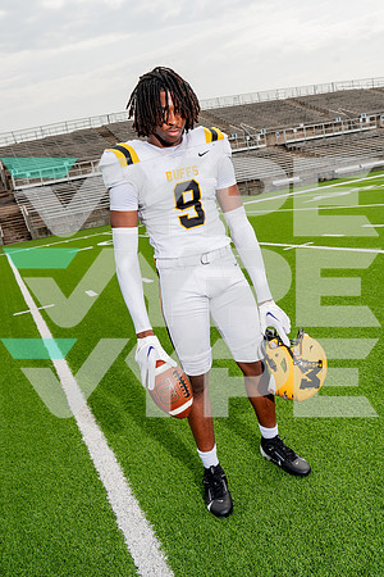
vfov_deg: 55.8
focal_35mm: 34
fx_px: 544
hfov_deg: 38.9
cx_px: 192
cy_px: 288
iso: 100
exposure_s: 1/250
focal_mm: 34
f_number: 8
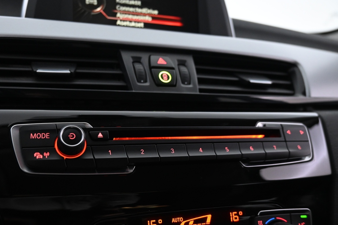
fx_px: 282
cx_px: 142
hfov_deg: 61.6
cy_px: 126
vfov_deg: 43.5
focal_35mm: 30
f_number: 3.5
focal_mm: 16
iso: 1600
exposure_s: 1/25
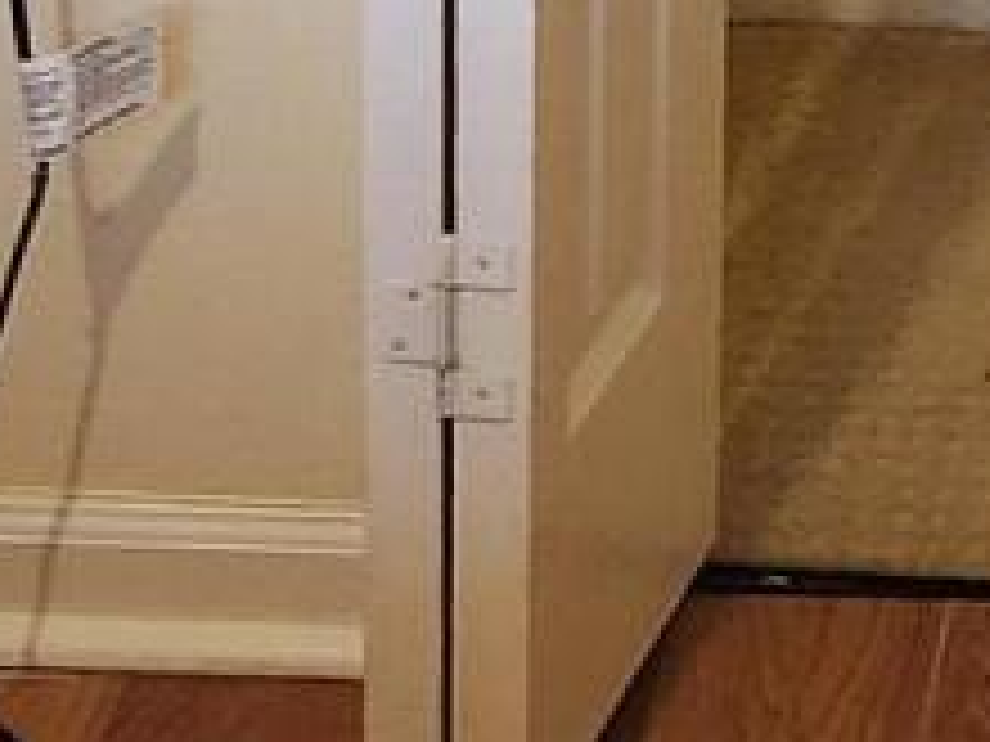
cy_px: -944
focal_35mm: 209
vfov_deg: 6.8
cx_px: 1696
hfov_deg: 9.1
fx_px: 5977
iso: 320
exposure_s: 1/120
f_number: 1.8
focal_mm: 5.4
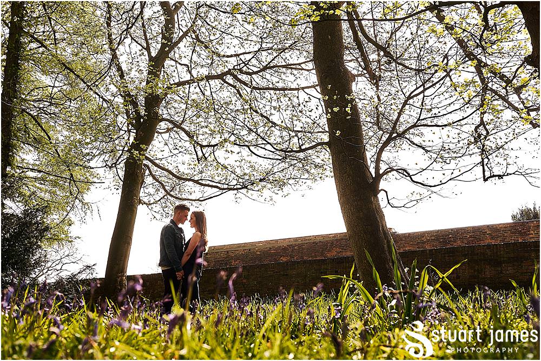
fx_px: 797
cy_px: 180
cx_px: 270
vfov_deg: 25.6
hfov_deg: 37.5
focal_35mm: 53
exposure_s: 1/125
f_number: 8
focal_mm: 35
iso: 320
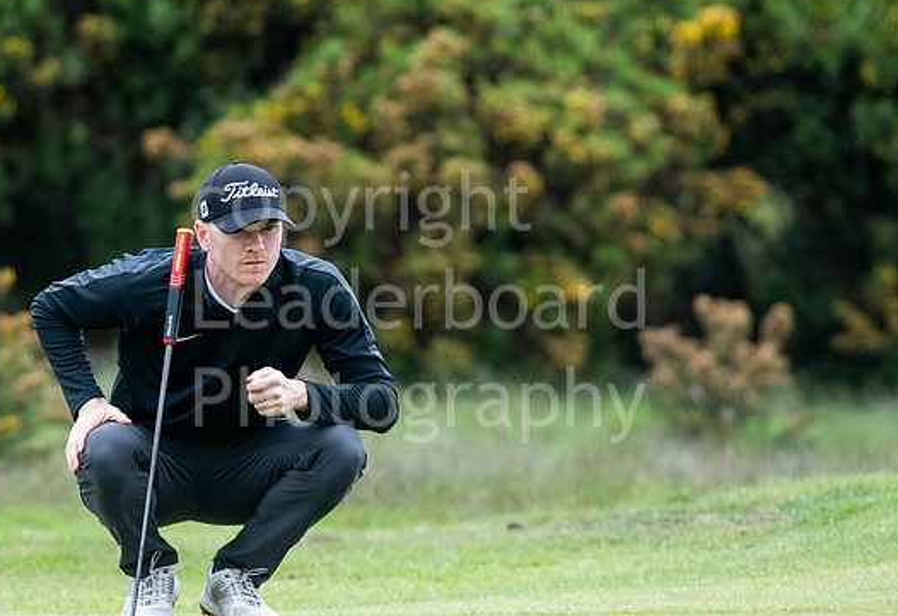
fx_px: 15128
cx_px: 368
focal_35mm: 601
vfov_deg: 2.3
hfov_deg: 3.4
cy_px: 252
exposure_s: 1/1600
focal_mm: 300
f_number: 4
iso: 2000
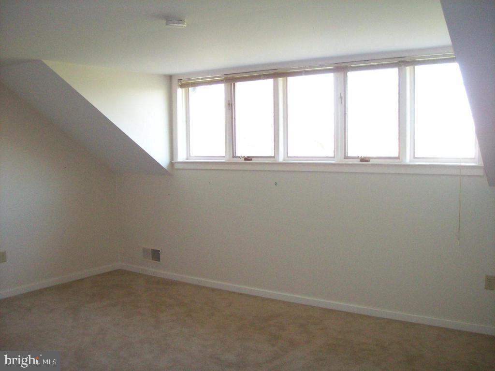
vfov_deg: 39.7
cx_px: 248
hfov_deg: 51.4
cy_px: 186
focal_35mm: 36
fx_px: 515
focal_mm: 6
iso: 140
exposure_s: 1/64
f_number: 2.7
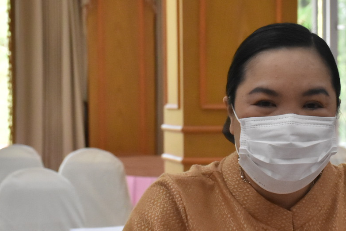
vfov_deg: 9.2
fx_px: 1432
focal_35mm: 149
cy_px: 157
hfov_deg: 13.6
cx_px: 327
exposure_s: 1/200
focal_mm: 48
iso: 2500
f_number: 7.1
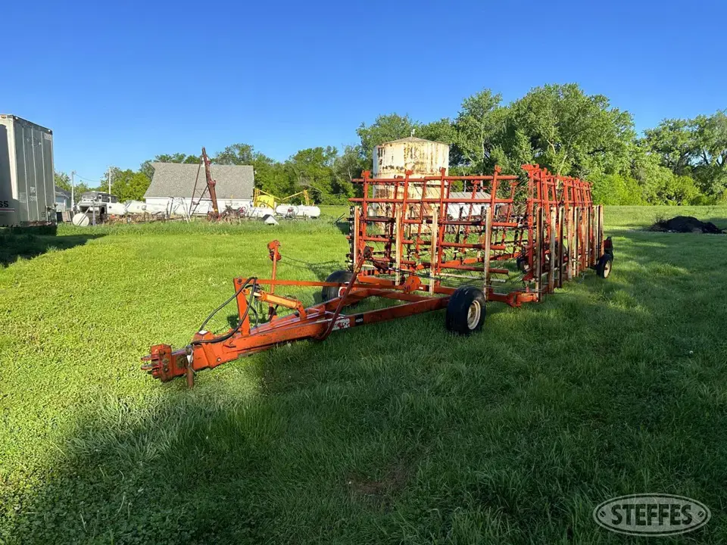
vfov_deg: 56.8
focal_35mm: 24
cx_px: 364
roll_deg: -0.1
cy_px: 272
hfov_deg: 71.6
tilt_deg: -4.0
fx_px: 504
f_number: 1.78
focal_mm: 6.86
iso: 80
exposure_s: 1/3058
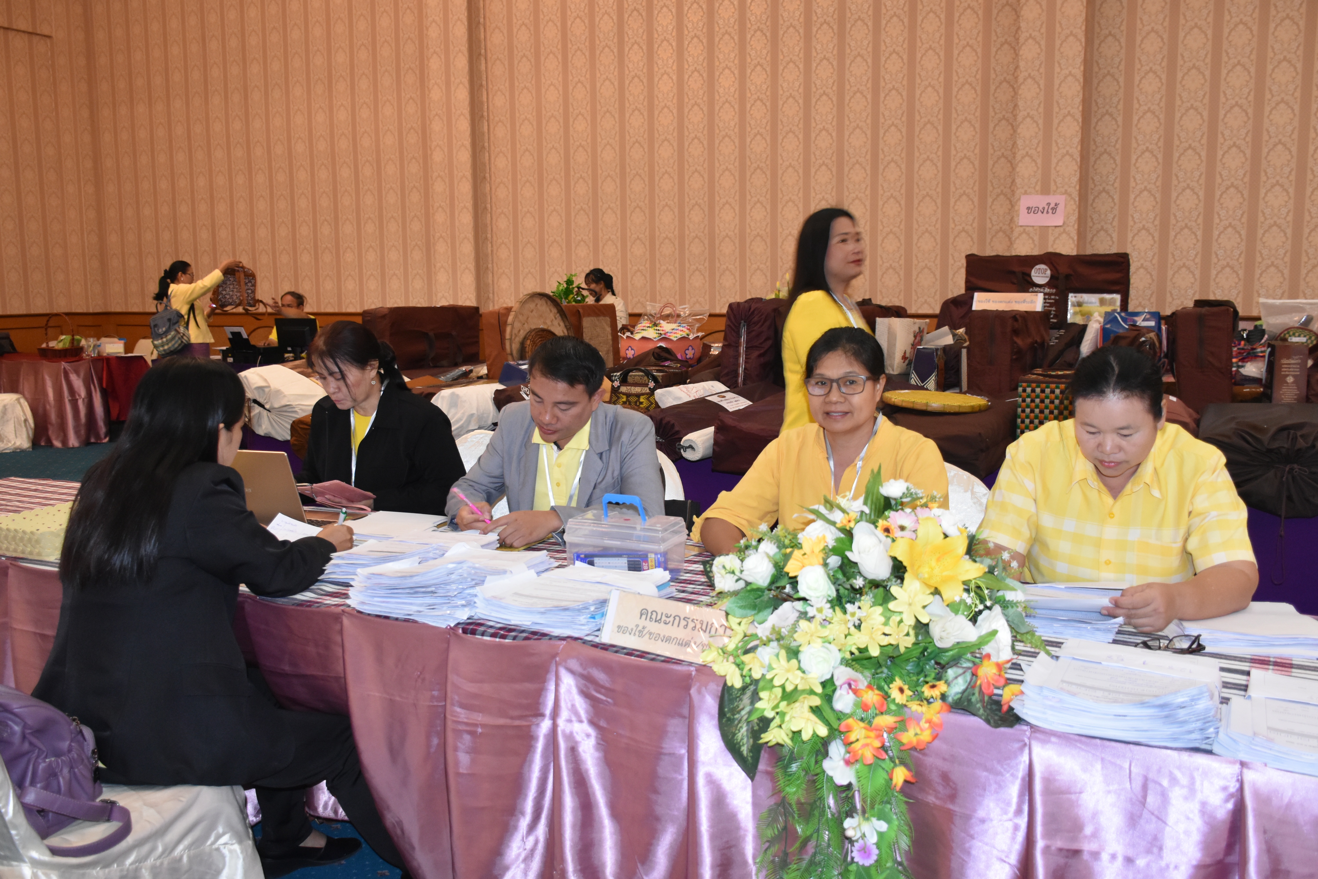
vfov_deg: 40.0
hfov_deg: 57.2
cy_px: 440
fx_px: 1208
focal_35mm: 33
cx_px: 659
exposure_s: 1/60
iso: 1600
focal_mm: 22
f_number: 3.5
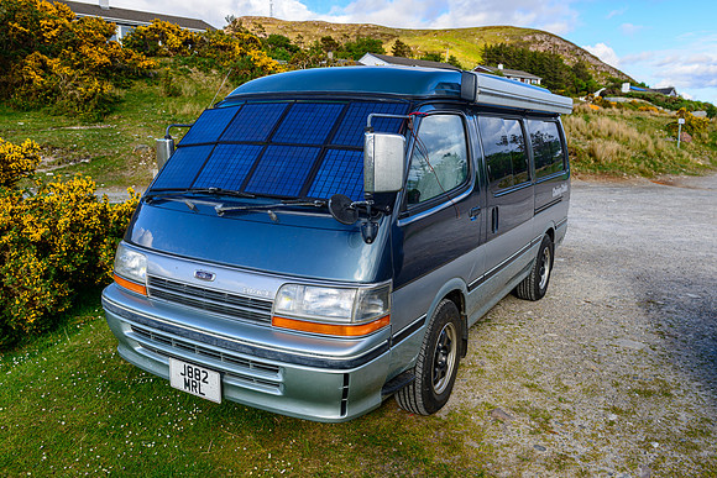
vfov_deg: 45.2
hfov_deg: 63.9
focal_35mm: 29
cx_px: 369
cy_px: 232
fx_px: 575
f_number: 7.1
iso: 100
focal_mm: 28
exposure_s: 1/50
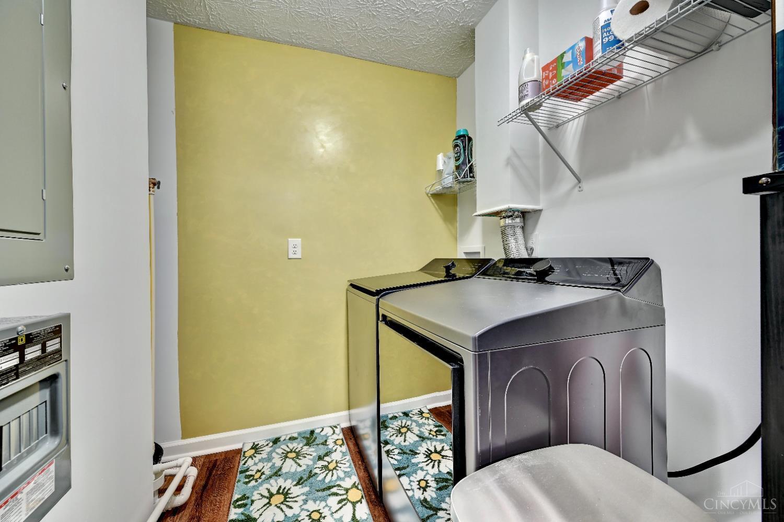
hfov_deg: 104.3
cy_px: 261
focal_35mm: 14
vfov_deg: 81.2
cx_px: 392
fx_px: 305
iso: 250
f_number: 8
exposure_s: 1/1.25
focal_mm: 14
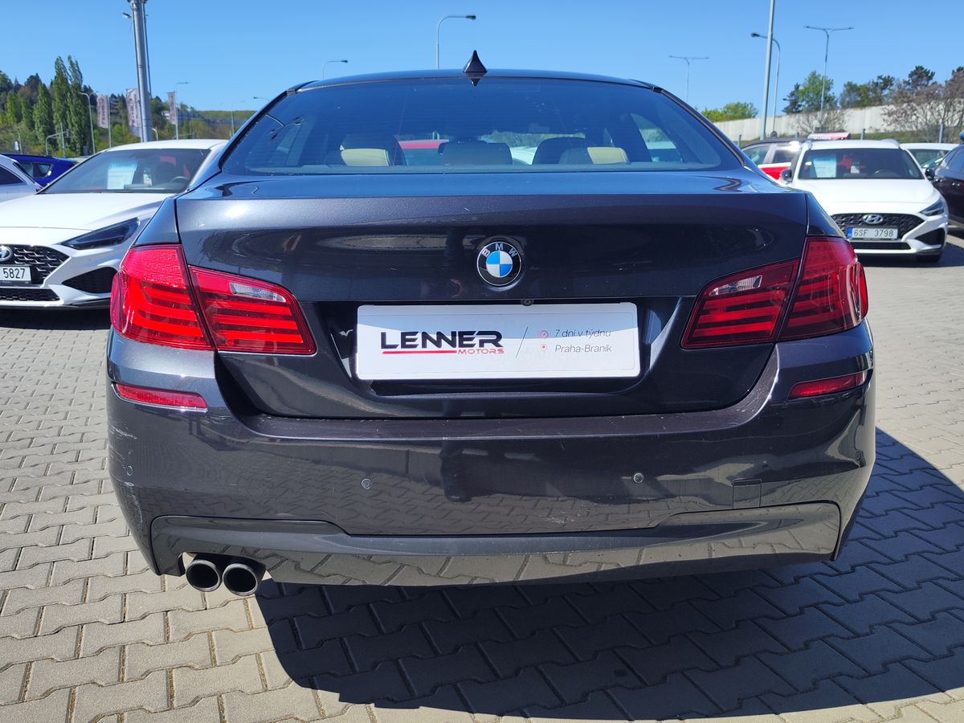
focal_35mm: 23
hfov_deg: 73.9
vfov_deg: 58.9
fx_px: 641
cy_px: 362
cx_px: 482
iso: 50
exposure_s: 1/968
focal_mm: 7.01
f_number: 1.69
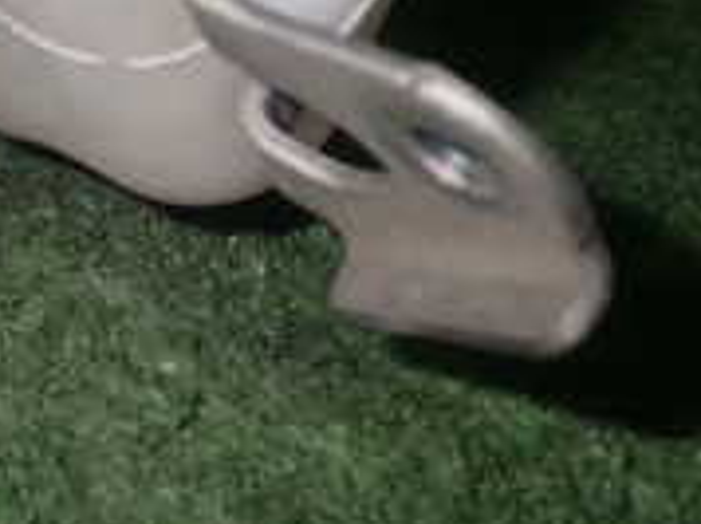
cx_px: -382
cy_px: -138
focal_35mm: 108
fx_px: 2184
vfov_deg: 13.2
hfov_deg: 16.5
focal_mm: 5.79
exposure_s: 1/30
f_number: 7.1
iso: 200
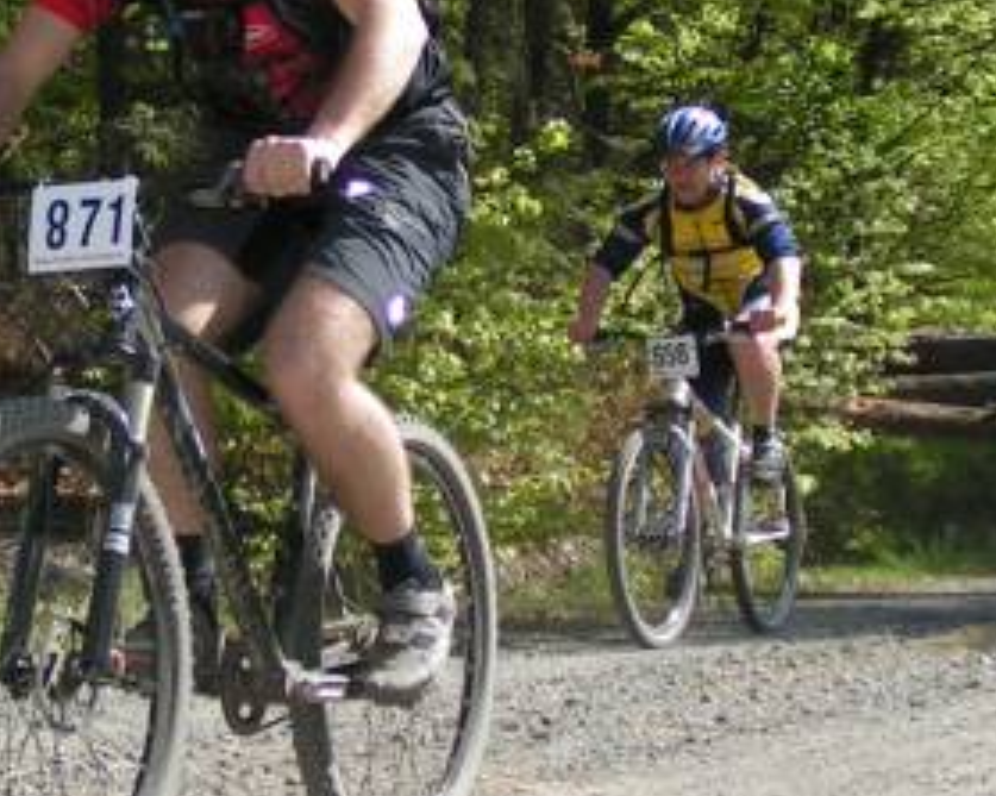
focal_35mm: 115
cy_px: 362
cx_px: 275
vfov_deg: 13.4
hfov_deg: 16.7
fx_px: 3389
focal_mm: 7.3
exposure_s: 1/500
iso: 50
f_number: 2.8
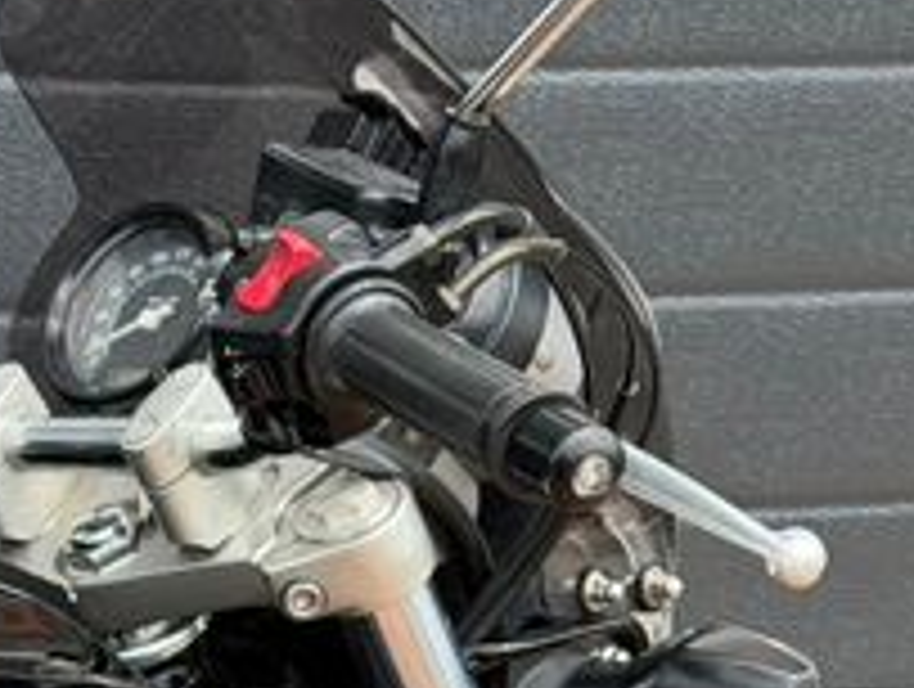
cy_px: 1007
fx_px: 3994
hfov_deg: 12.9
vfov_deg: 9.6
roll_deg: -3.9
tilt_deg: -25.6
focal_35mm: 151
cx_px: 5
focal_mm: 6.76
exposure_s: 1/1429
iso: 100
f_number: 1.78
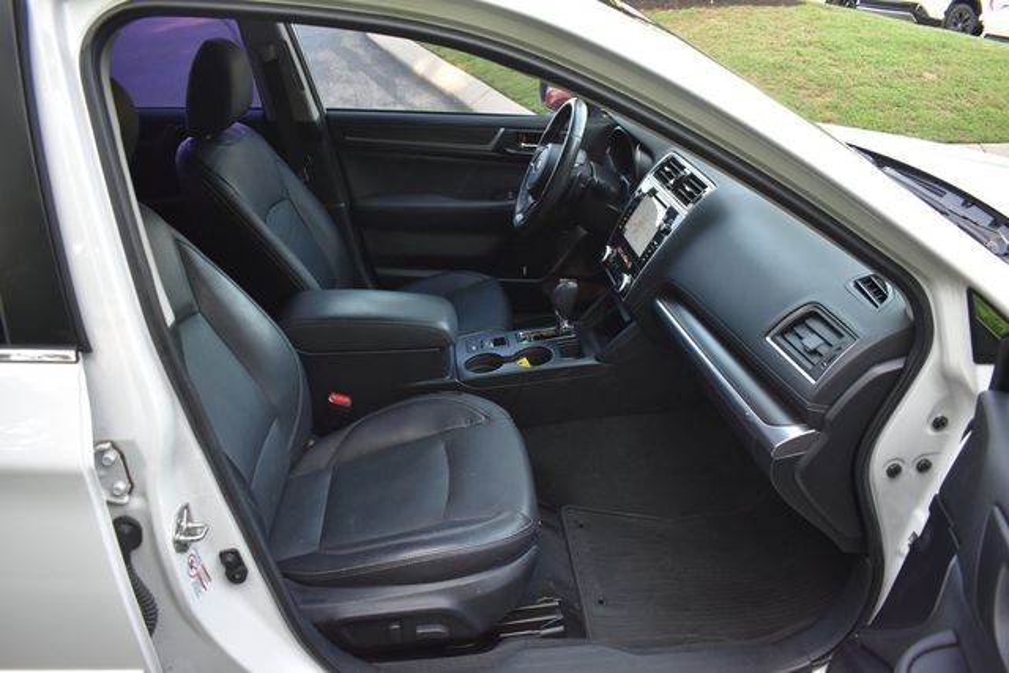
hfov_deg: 67.4
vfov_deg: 48.0
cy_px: 336
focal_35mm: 27
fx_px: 757
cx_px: 504
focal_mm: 18
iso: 800
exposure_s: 1/160
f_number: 3.5
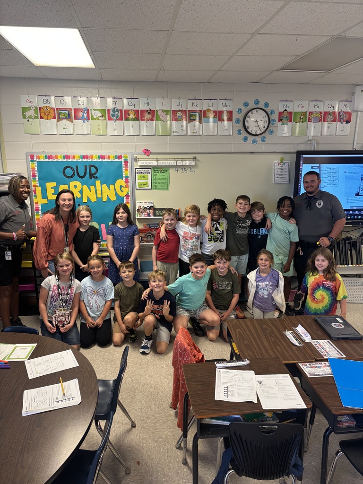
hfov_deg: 53.1
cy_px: 242
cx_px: 182
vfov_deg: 67.3
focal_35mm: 26
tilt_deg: -13.7
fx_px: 364
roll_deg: -1.3
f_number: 1.6
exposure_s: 1/60
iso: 160
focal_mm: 5.96
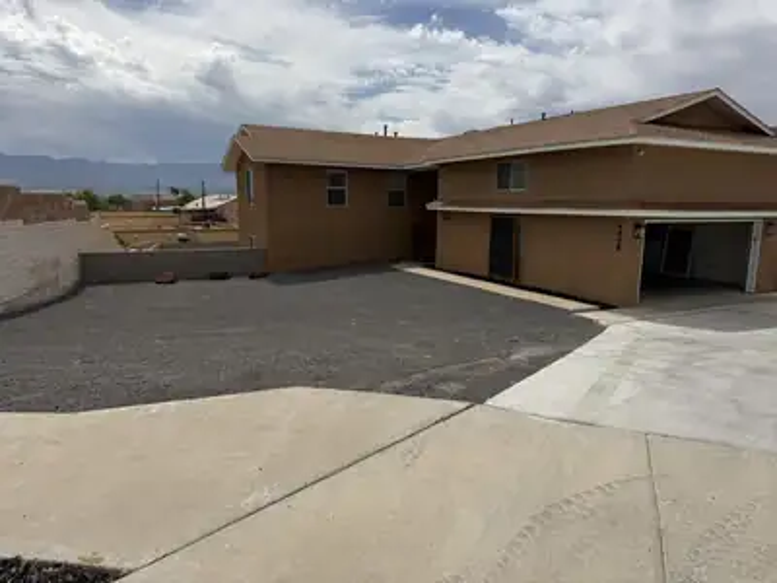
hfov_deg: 71.6
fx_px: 539
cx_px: 388
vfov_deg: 56.8
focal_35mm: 24
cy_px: 292
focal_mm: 6.76
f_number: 1.78
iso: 80
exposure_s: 1/10309
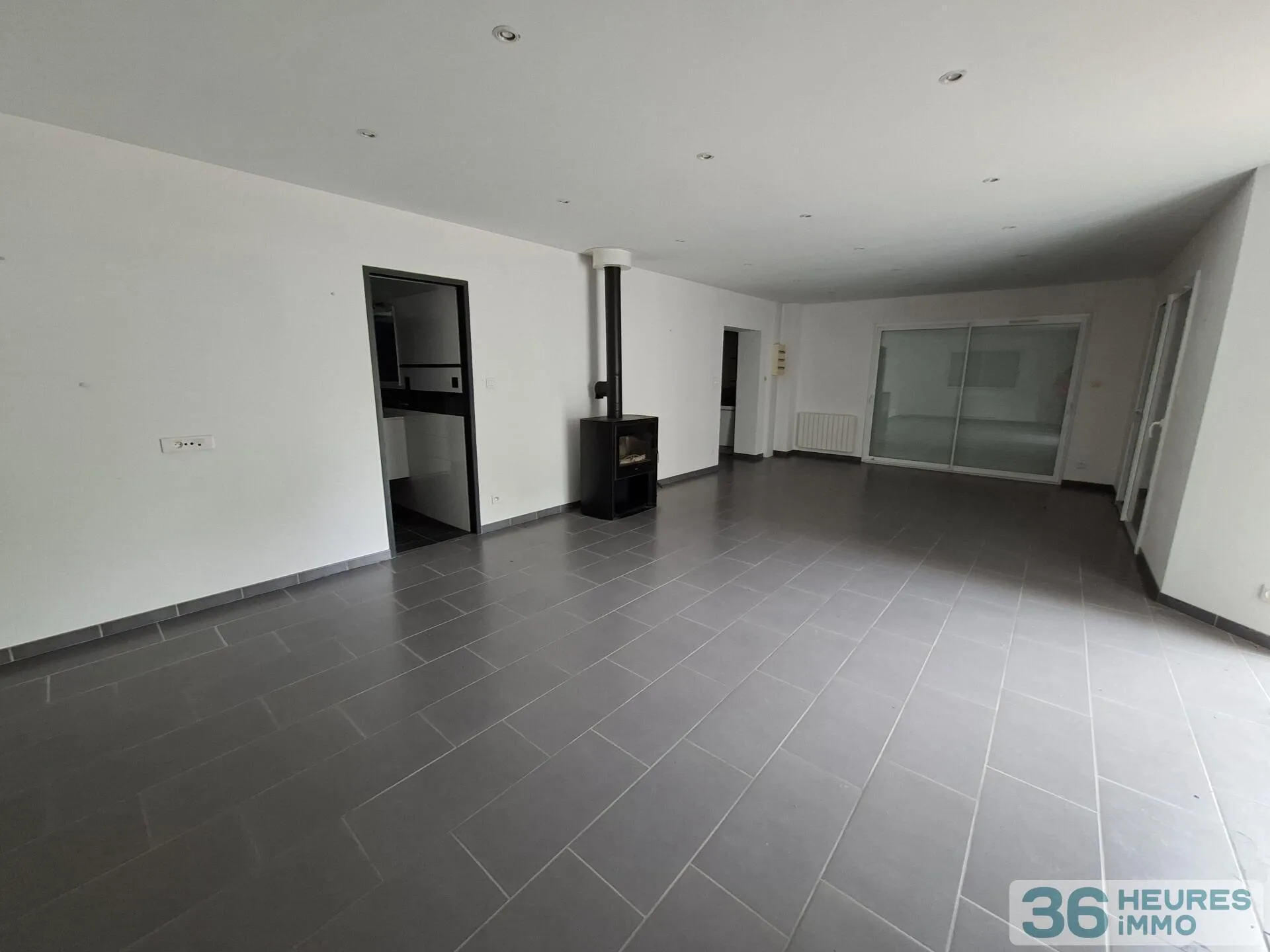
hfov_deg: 106.2
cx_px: 635
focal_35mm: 13
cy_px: 476
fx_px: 477
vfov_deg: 89.9
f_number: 2.2
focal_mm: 1.74
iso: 200
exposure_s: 1/30
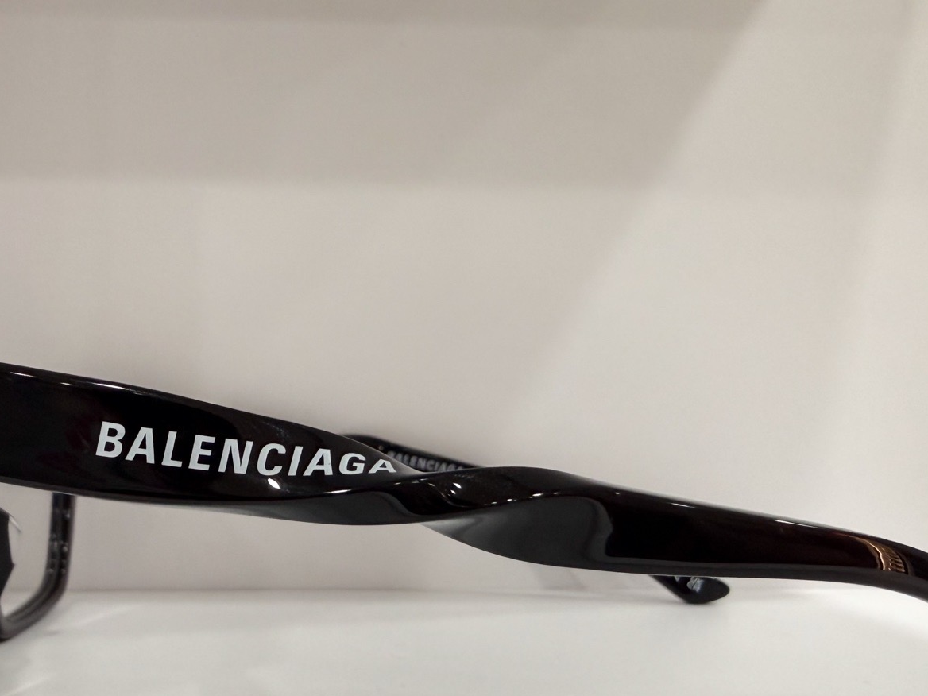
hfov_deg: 50.1
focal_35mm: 37
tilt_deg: -2.5
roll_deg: -0.6
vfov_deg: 38.2
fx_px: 992
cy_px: 473
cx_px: 440
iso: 320
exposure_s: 1/60
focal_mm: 2.22
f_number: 2.2
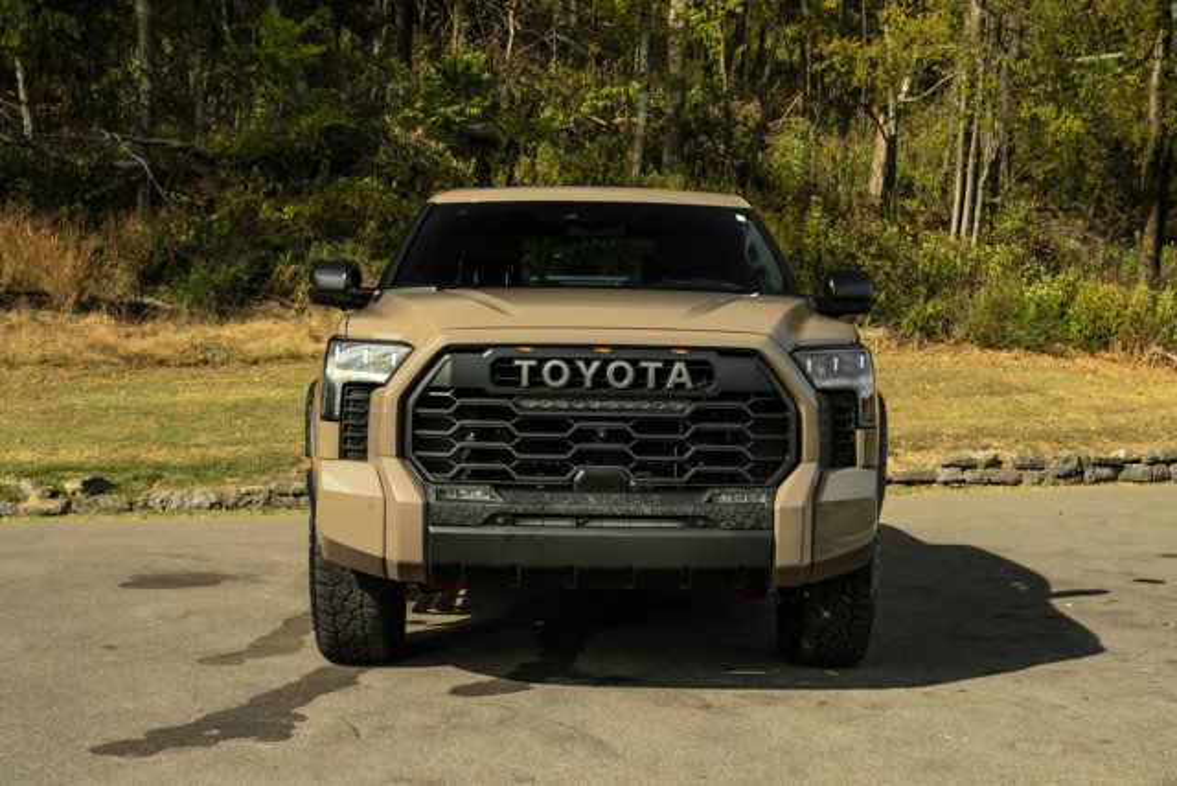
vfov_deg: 26.0
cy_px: 393
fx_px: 1700
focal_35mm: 52
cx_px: 588
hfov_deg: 38.2
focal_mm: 52
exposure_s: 1/640
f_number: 10
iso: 800
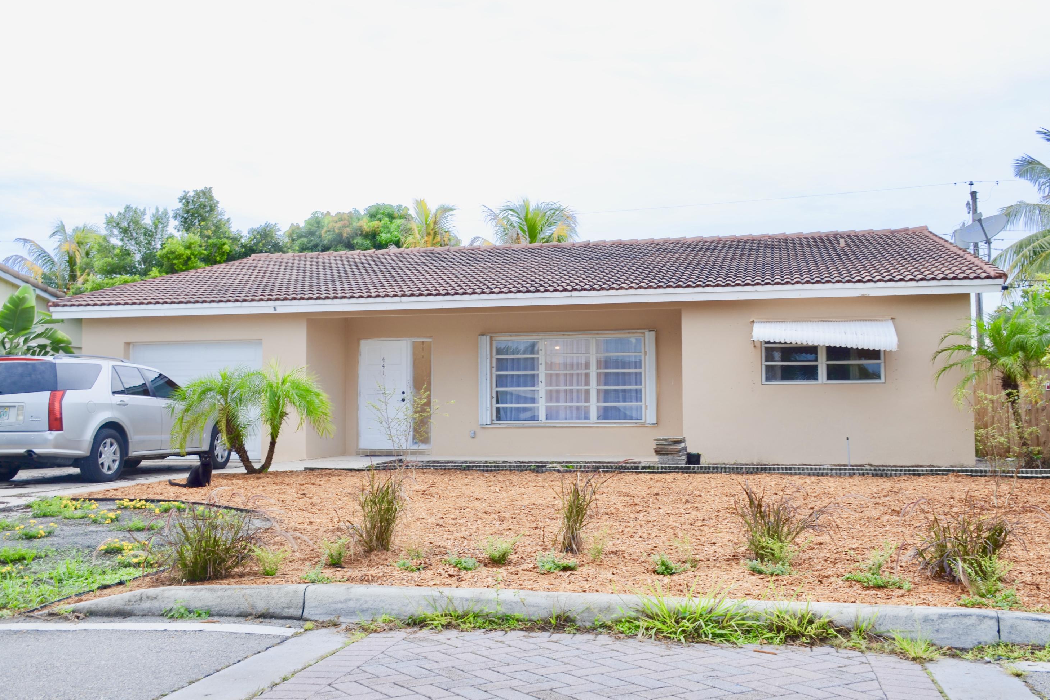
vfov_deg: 35.9
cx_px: 540
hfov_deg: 51.9
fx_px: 1079
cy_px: 343
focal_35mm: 37
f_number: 7.1
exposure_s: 1/20
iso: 100
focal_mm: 24
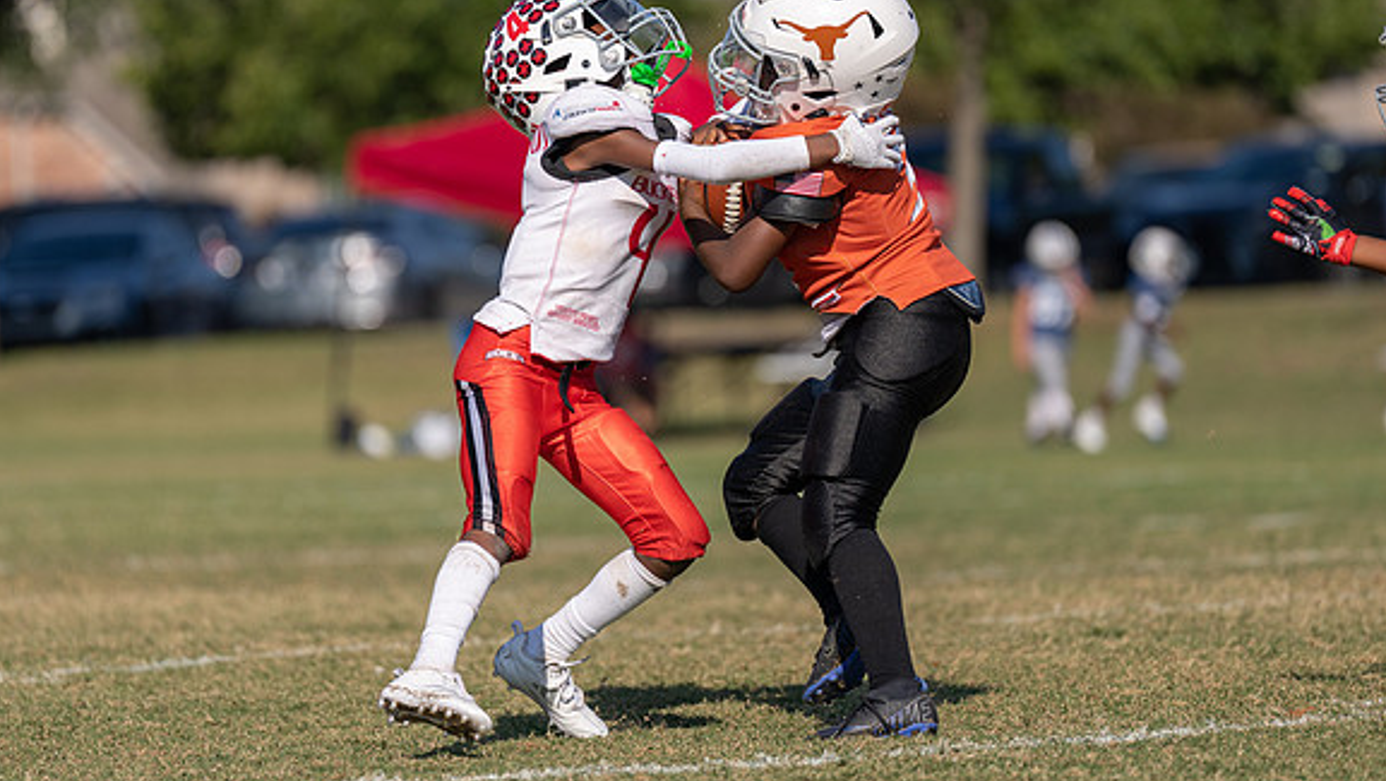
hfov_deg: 7.5
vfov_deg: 4.3
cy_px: 341
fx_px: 10514
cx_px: 636
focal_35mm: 286
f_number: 2.8
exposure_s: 1/2500
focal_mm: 200
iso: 100
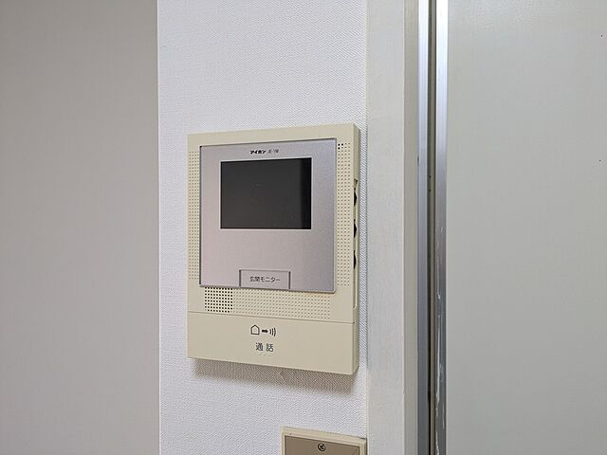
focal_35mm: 25
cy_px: 228
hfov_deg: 69.4
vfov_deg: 54.9
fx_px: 438
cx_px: 304
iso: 63
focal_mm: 5.43
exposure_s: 1/30
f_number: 1.89
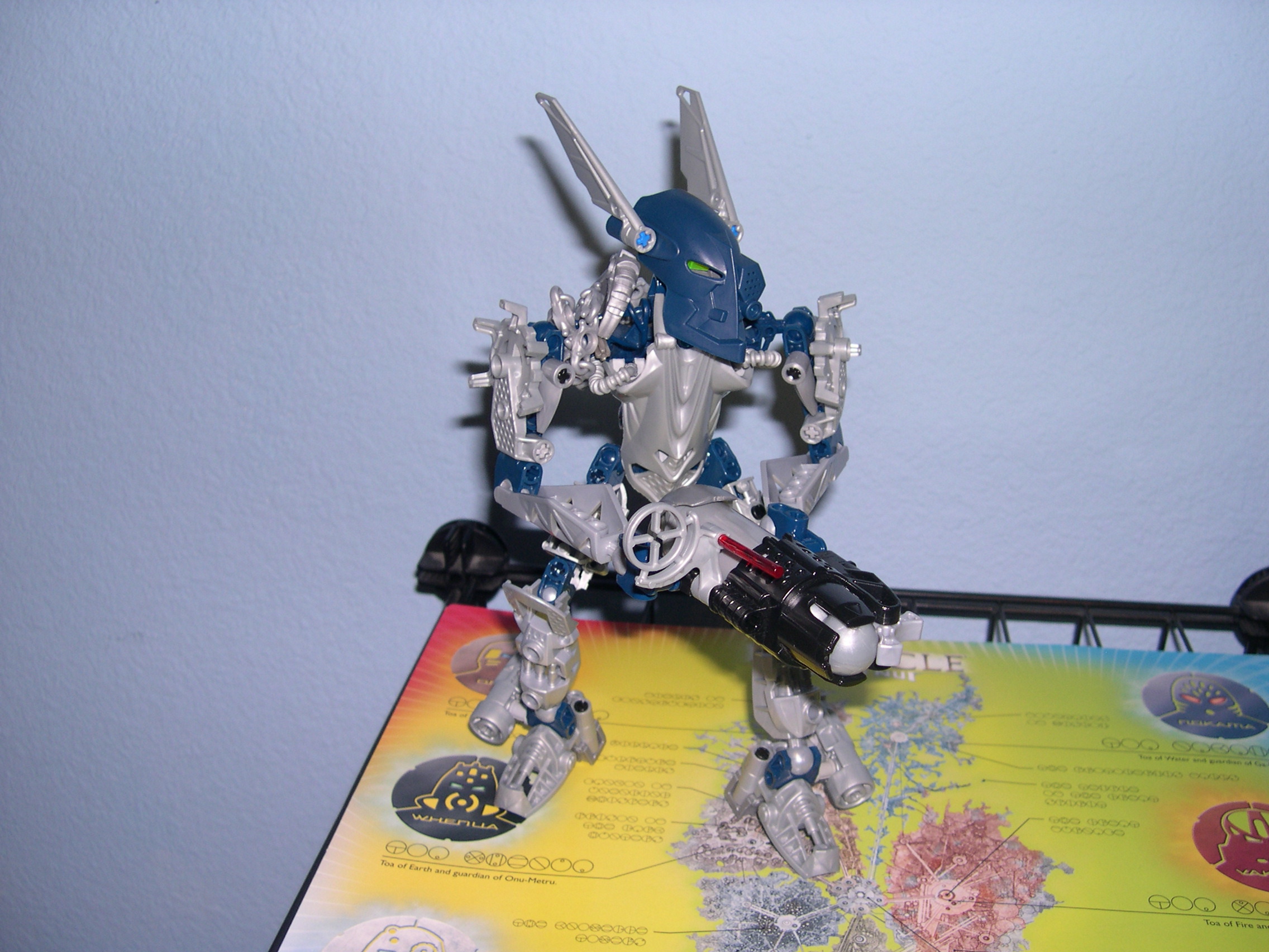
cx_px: 634
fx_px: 1393
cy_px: 476
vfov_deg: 37.7
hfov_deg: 49.0
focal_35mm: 38
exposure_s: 1/60
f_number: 2.8
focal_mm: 8
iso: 100
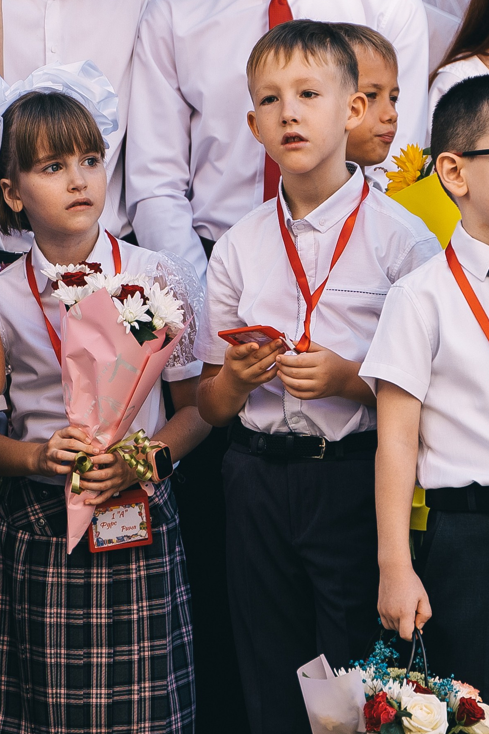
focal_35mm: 208
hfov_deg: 6.6
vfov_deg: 9.9
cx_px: 440
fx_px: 4237
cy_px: 259
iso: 100
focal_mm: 63
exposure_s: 1/320
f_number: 2.8
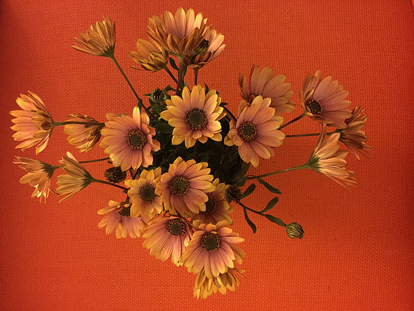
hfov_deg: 61.7
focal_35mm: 29
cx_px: 207
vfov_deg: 48.2
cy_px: 156
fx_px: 347
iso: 200
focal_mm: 4.15
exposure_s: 1/4
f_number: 2.2
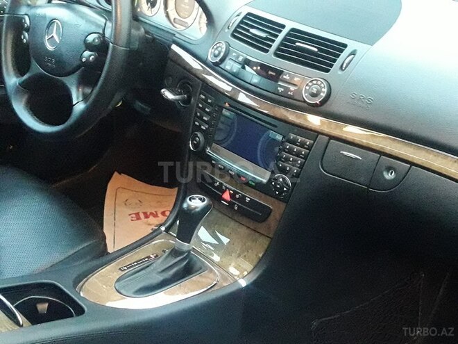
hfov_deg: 63.4
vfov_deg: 49.7
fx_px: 370
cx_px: 229
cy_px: 172
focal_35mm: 28
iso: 800
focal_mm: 3.7
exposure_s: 1/17
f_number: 1.9
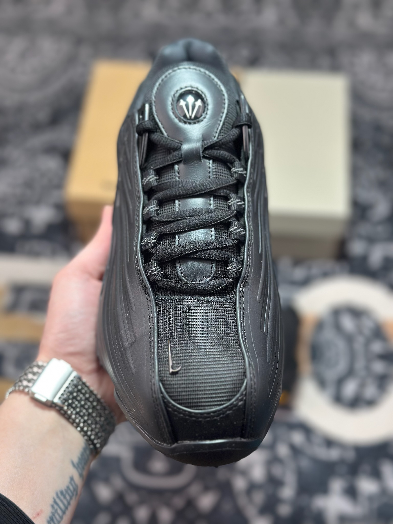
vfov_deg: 39.7
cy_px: 262
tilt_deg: -57.6
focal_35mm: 48
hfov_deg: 30.3
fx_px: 727
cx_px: 196
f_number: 1.78
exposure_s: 1/325
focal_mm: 6.86
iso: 80
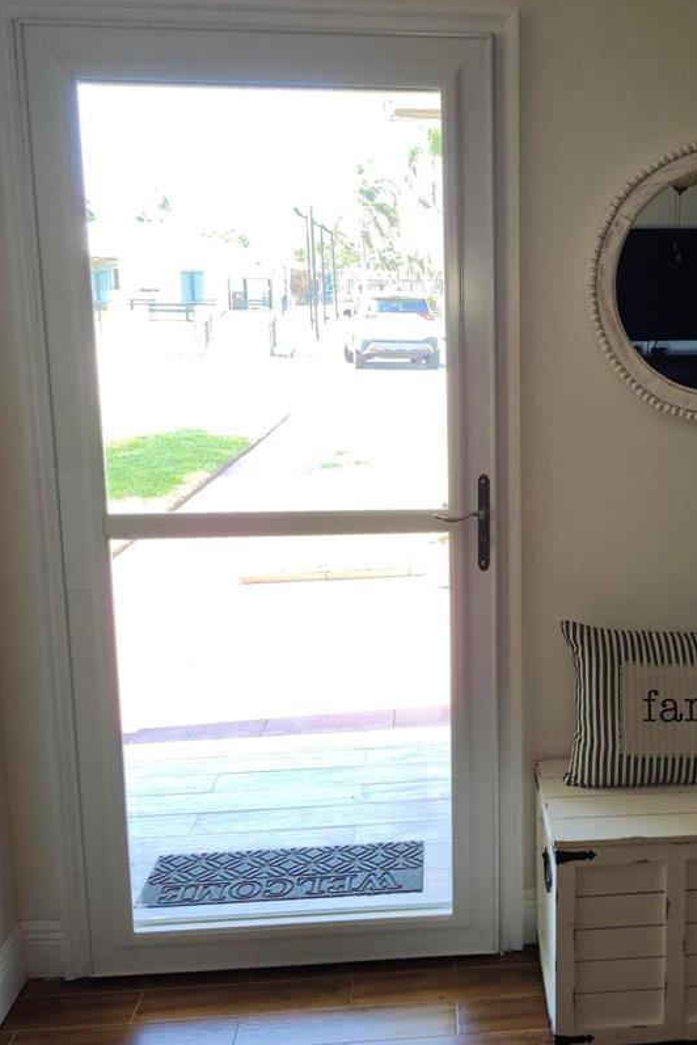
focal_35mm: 36
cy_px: 458
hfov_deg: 36.0
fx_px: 1045
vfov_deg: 53.0
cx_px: 524
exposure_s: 1/60
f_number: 1.8
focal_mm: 5.54
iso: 25
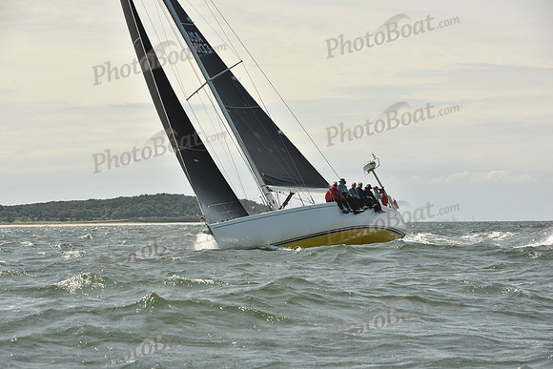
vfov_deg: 9.2
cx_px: 276
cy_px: 184
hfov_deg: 13.7
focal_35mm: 150
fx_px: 2305
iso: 250
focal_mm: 150
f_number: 10
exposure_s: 1/800
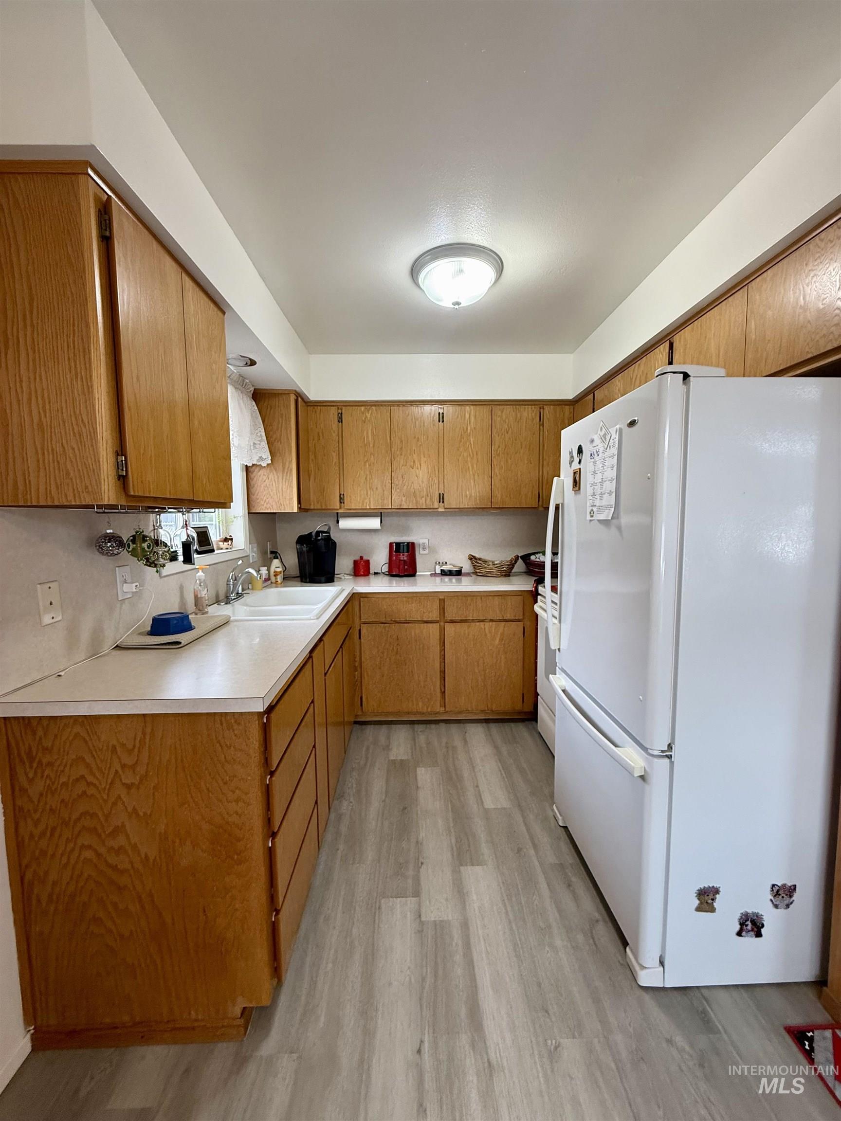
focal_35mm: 14
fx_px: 454
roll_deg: +0.5
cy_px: 560
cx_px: 420
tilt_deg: -4.8
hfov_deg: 85.7
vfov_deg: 102.1
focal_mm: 2.22
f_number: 2.2
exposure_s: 1/120
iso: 200
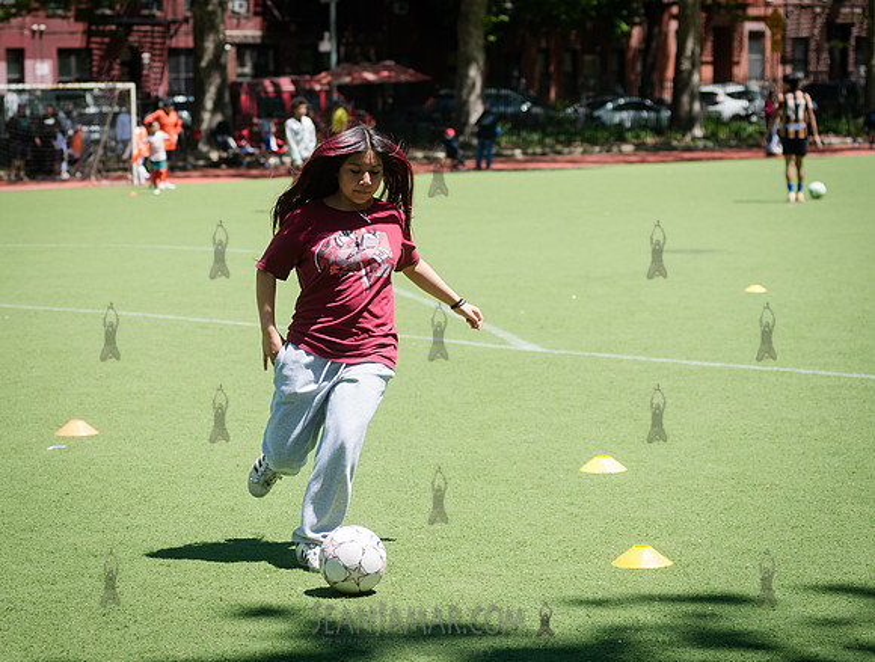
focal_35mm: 104
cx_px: 319
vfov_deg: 14.4
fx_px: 2627
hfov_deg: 18.9
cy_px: 305
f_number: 4
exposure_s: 1/800
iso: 200
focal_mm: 80
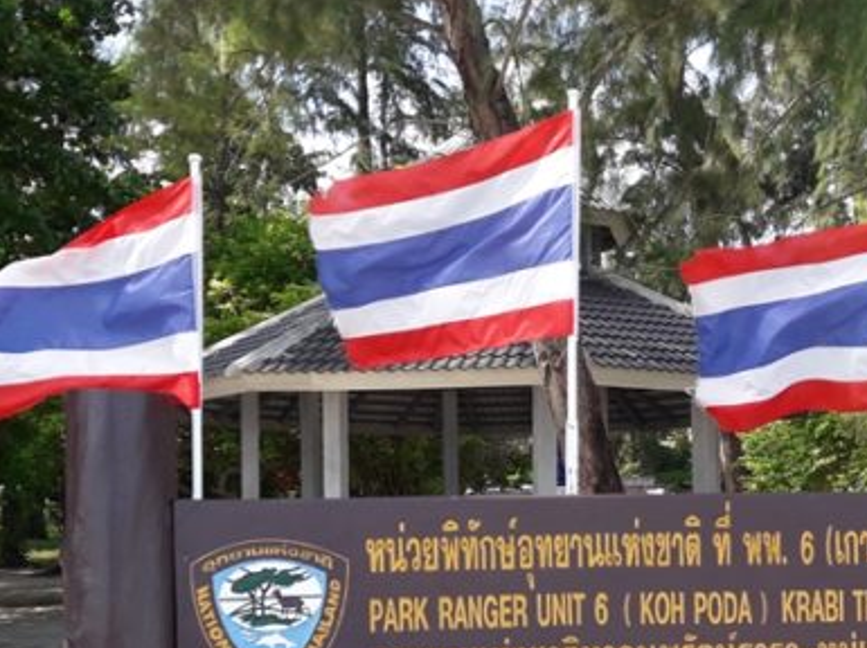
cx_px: 493
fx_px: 1326
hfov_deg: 36.1
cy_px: 497
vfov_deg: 27.1
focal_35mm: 53
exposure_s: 1/422
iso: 40
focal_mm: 3.7
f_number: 1.9
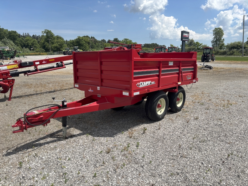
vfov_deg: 53.1
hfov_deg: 67.3
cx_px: 124
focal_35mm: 26
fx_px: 186
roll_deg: +0.3
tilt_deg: -11.8
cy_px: 93
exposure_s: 1/1912
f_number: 1.6
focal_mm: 5.96
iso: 50
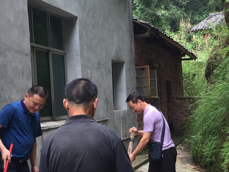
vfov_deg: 20.8
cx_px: 181
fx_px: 463
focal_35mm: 70
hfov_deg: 27.3
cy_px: 126
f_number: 2.2
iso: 32
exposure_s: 1/133
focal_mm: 4.15
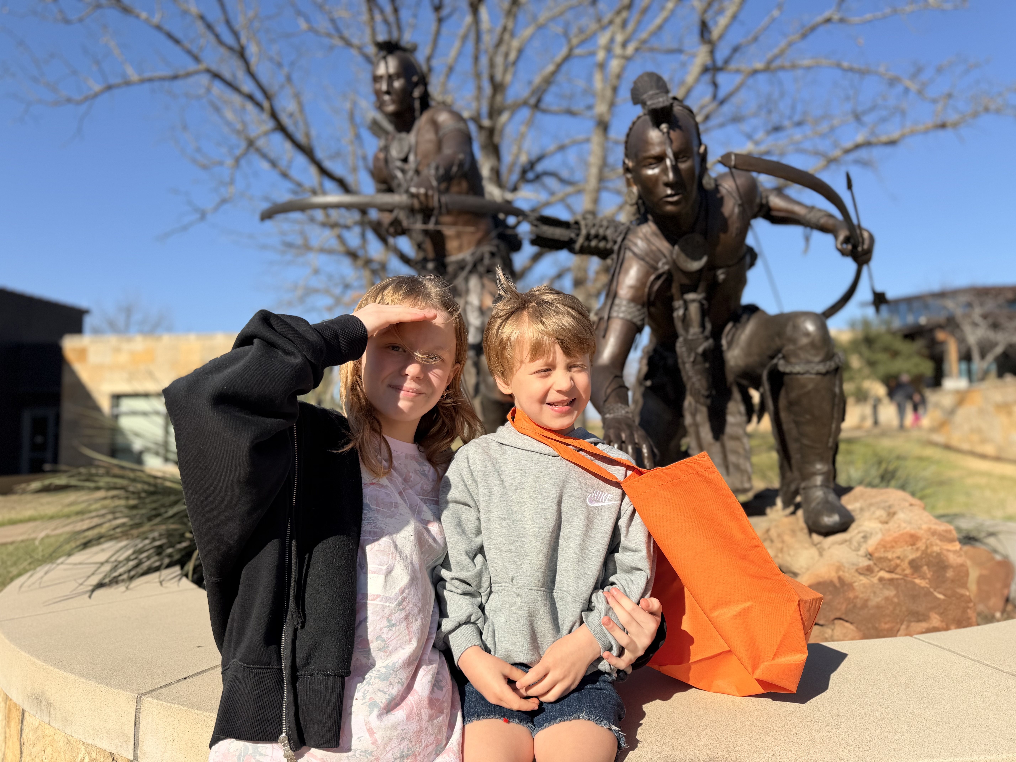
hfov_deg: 71.6
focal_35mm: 24
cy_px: 381
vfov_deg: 56.8
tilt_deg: +5.2
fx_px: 704
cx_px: 508
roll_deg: +0.5
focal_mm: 6.76
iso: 80
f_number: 1.78
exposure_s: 1/4975
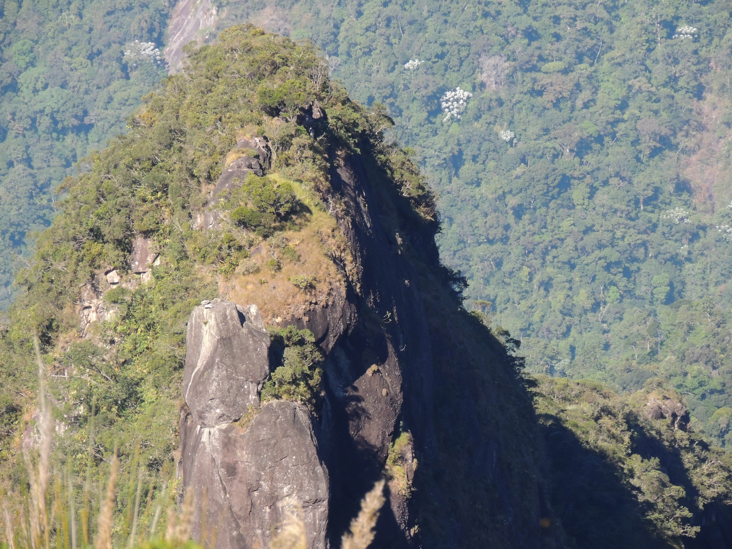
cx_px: 366
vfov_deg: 4.6
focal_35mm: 325
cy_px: 274
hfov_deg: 6.1
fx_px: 6873
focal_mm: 57.9
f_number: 4.8
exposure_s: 1/800
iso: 360
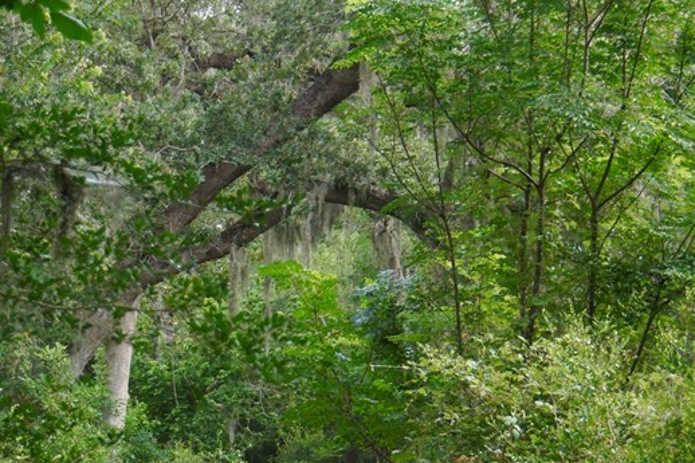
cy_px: 466
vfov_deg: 7.9
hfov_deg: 11.9
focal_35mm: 173
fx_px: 3340
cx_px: 201
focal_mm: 55
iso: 400
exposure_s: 1/400
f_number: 5
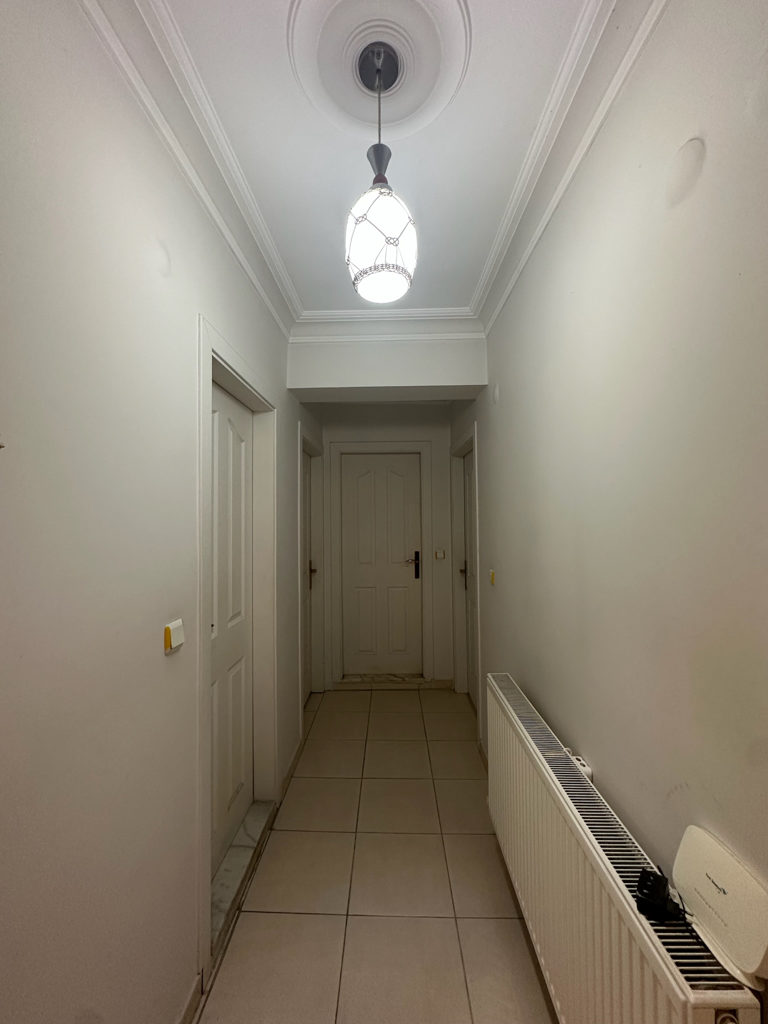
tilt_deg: +1.6
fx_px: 414
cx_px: 384
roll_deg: -0.2
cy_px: 512
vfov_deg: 102.1
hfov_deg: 85.7
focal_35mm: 14
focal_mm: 2.22
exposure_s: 1/50
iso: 200
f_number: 2.2
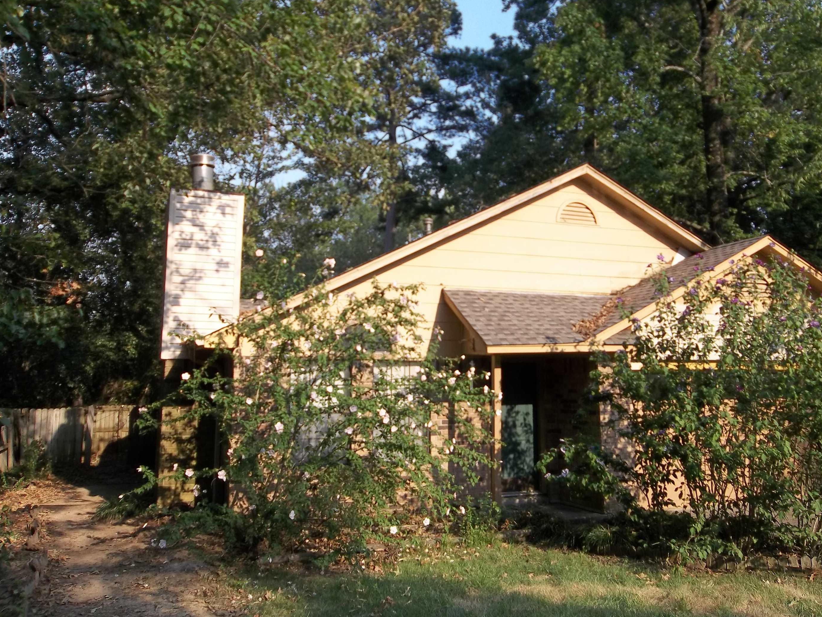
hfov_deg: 59.9
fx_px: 712
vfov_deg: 46.7
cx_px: 431
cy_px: 275
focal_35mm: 30
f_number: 3.5
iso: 80
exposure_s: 1/400
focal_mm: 4.9
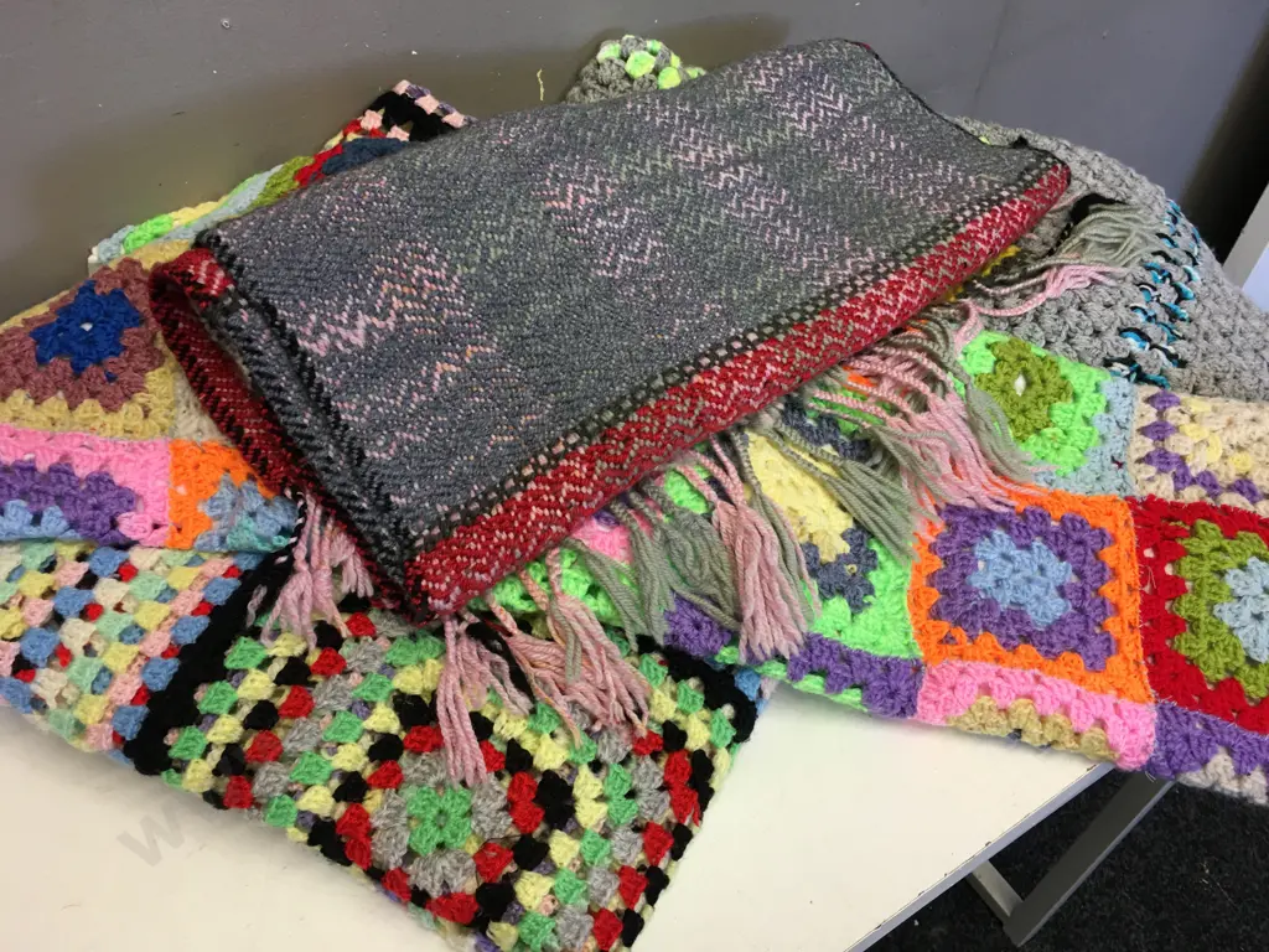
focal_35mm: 29
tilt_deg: -47.4
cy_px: 476
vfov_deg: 48.2
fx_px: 1063
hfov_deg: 61.7
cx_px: 634
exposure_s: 1/33
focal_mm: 4.15
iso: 50
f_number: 2.2
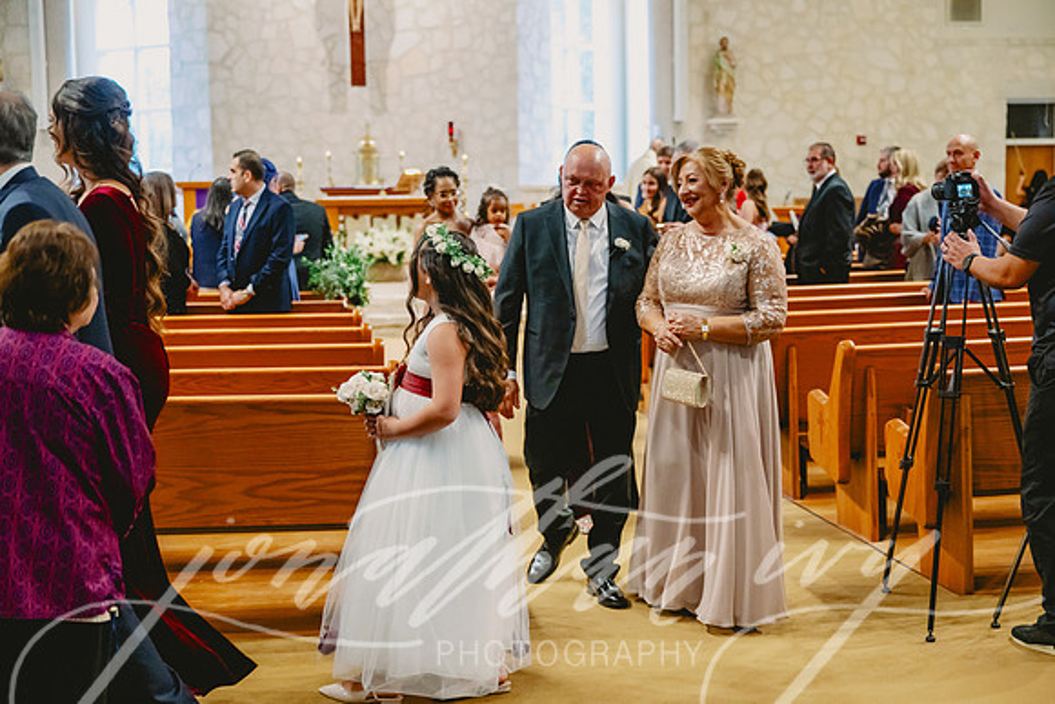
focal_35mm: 53
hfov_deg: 37.5
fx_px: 1553
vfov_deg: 25.5
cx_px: 528
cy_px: 352
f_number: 2.8
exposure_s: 1/250
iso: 3200
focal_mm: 53
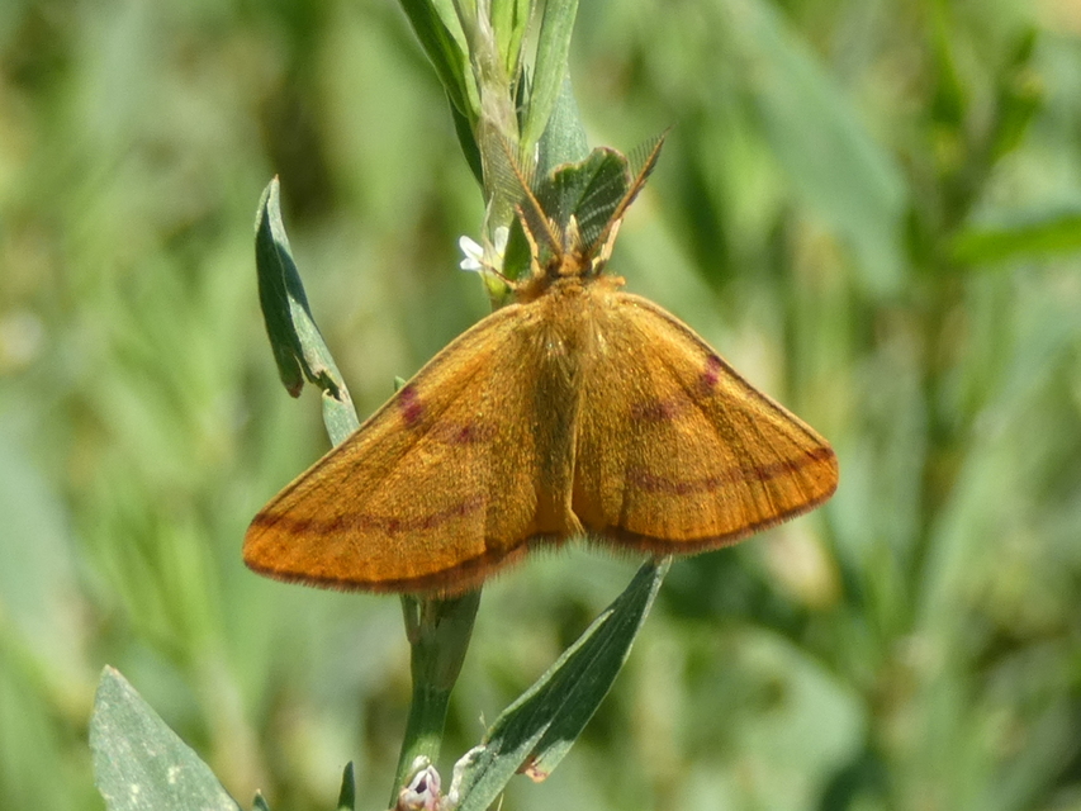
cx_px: 540
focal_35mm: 132
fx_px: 4123
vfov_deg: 11.2
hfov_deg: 14.9
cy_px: 406
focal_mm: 23.7
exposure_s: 1/125
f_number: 5.2
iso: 80
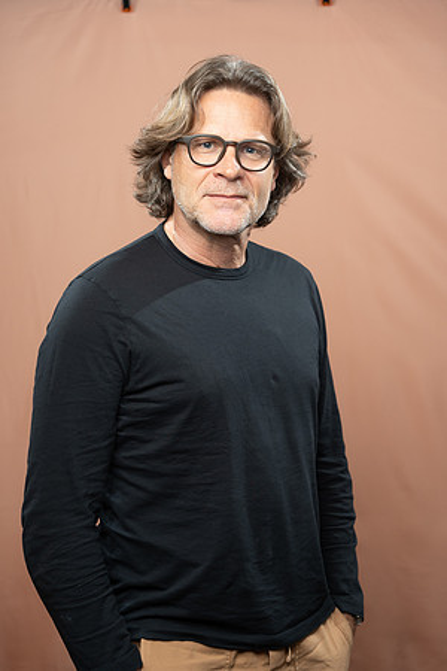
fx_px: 1360
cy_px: 336
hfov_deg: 18.7
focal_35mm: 73
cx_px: 224
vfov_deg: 27.7
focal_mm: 73
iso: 320
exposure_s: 1/160
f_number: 4
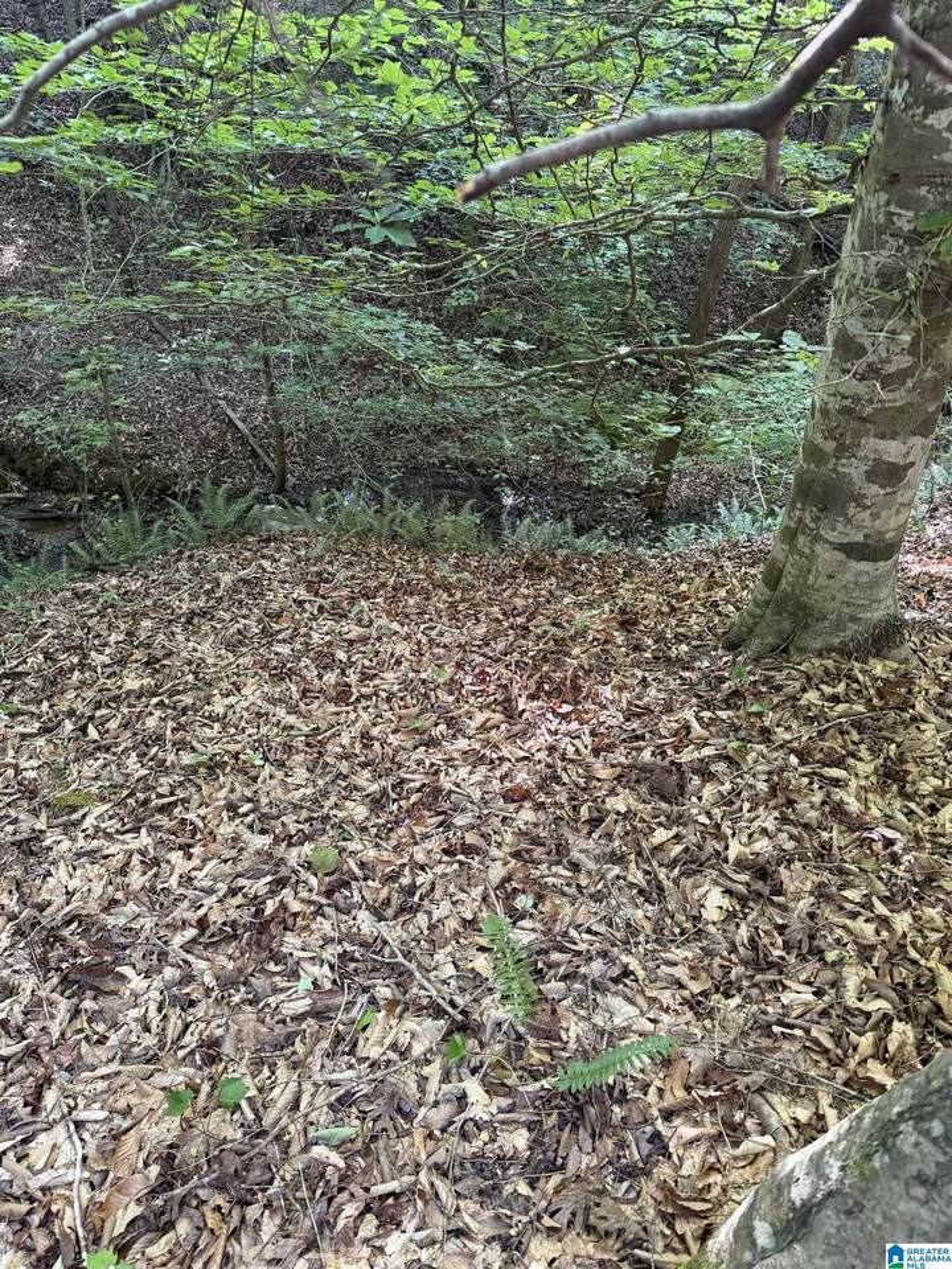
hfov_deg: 56.8
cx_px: 476
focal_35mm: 24
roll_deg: +2.9
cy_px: 634
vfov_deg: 71.6
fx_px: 880
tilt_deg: -39.5
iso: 320
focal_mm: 6.76
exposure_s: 1/60
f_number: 1.78
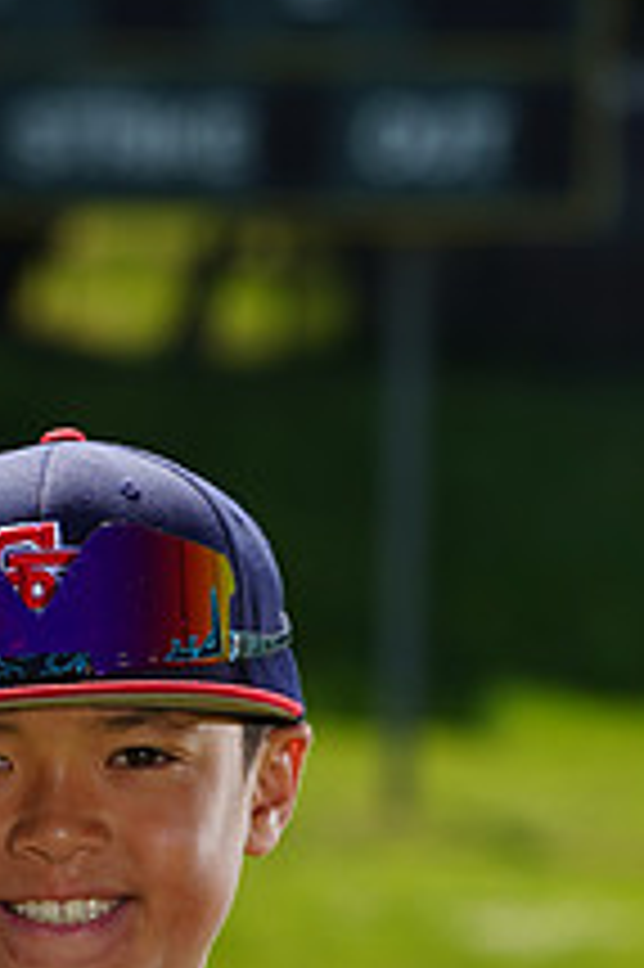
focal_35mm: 518
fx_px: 13921
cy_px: 1270
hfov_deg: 2.6
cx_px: -47
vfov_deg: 4.0
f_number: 8
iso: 100
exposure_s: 1/250
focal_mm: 192
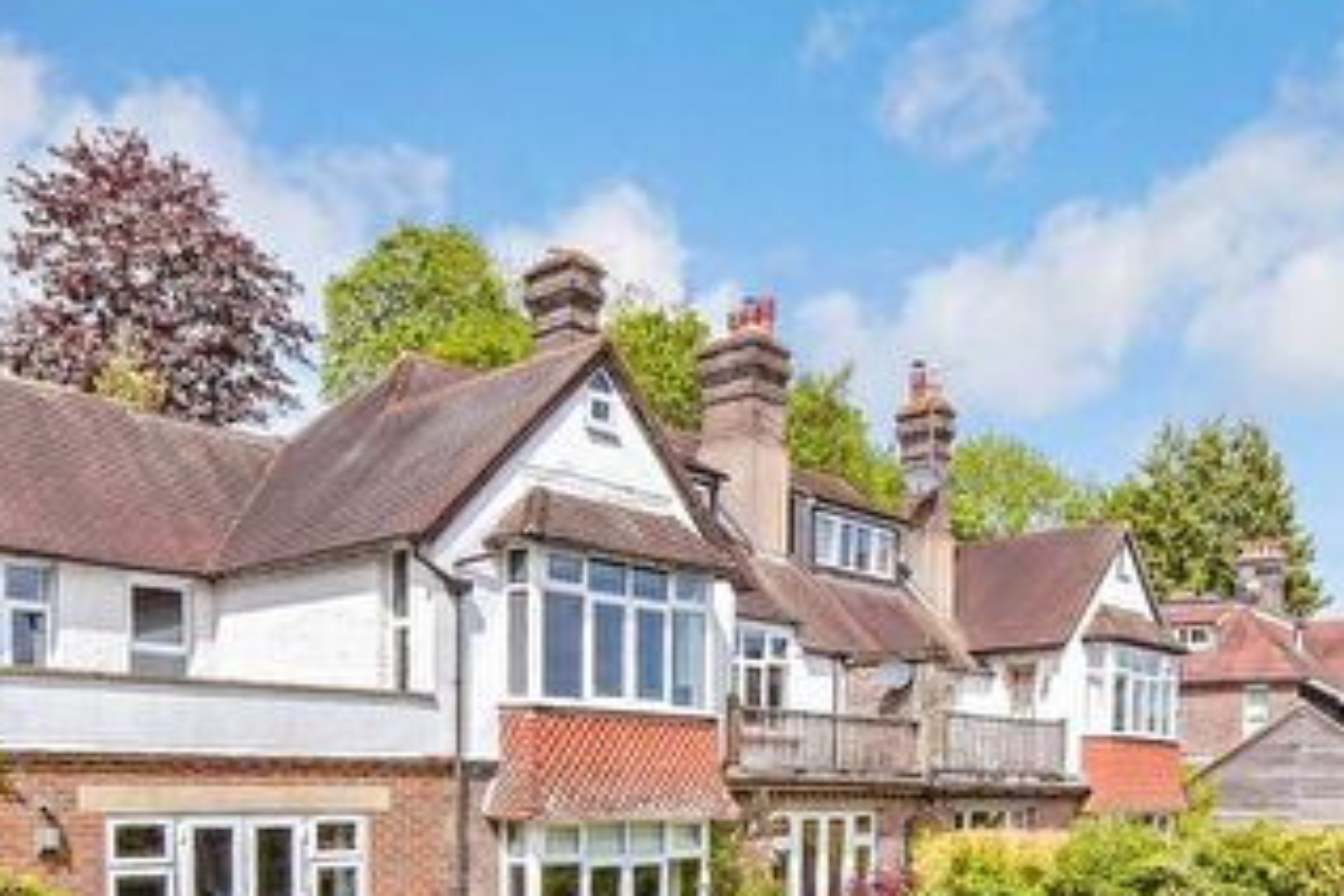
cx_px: 773
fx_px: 1232
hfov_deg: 57.0
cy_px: 860
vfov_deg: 36.6
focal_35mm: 33
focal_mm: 10
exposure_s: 1/400
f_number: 8
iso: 160
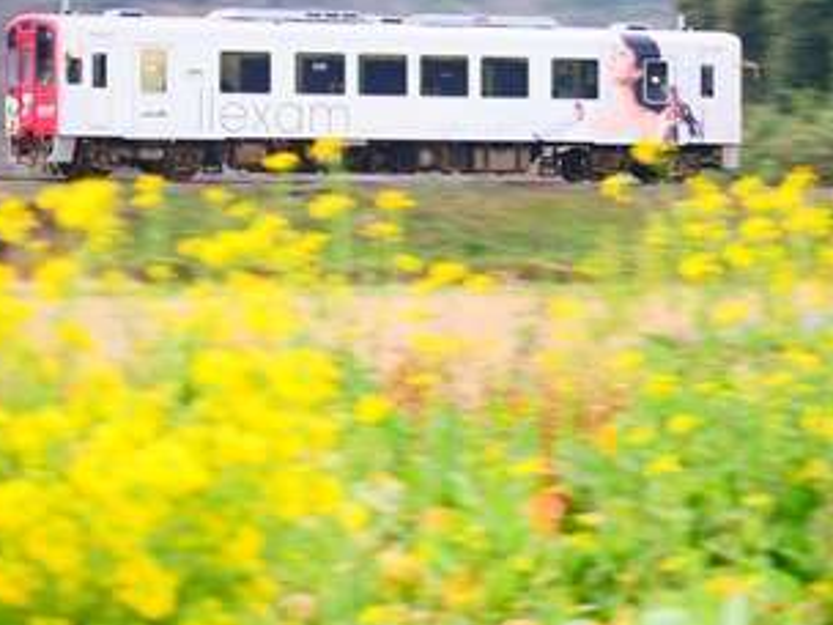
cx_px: 507
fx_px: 4692
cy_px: 356
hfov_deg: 10.1
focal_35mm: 195
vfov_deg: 7.6
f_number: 5
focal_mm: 74
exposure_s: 1/25
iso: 320
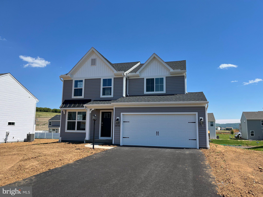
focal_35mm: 26
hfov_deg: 67.3
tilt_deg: +8.2
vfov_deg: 53.1
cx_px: 132
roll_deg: -0.5
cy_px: 98
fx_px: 198
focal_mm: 5.1
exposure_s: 1/3413
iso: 50
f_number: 1.6
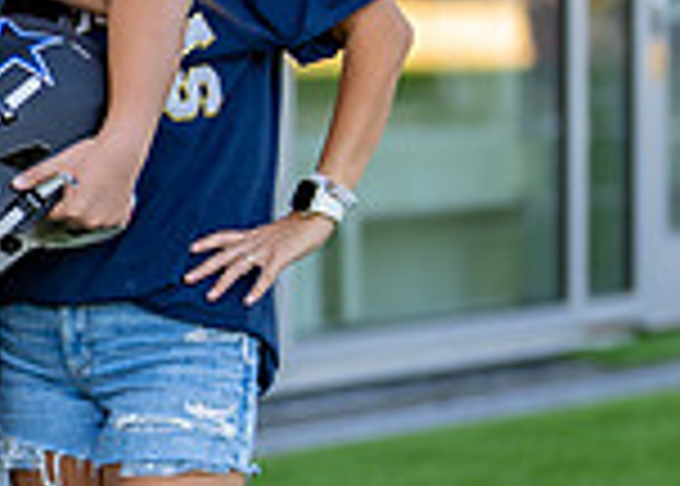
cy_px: 220
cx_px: -117
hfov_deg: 9.5
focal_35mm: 210
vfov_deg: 6.9
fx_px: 4057
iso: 100
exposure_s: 1/640
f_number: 1.2
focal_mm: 50
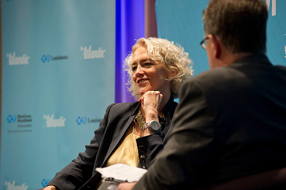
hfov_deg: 10.3
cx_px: 143
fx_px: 1588
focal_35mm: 200
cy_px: 95
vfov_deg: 6.9
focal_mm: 200
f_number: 4
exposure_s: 1/125
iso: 2500
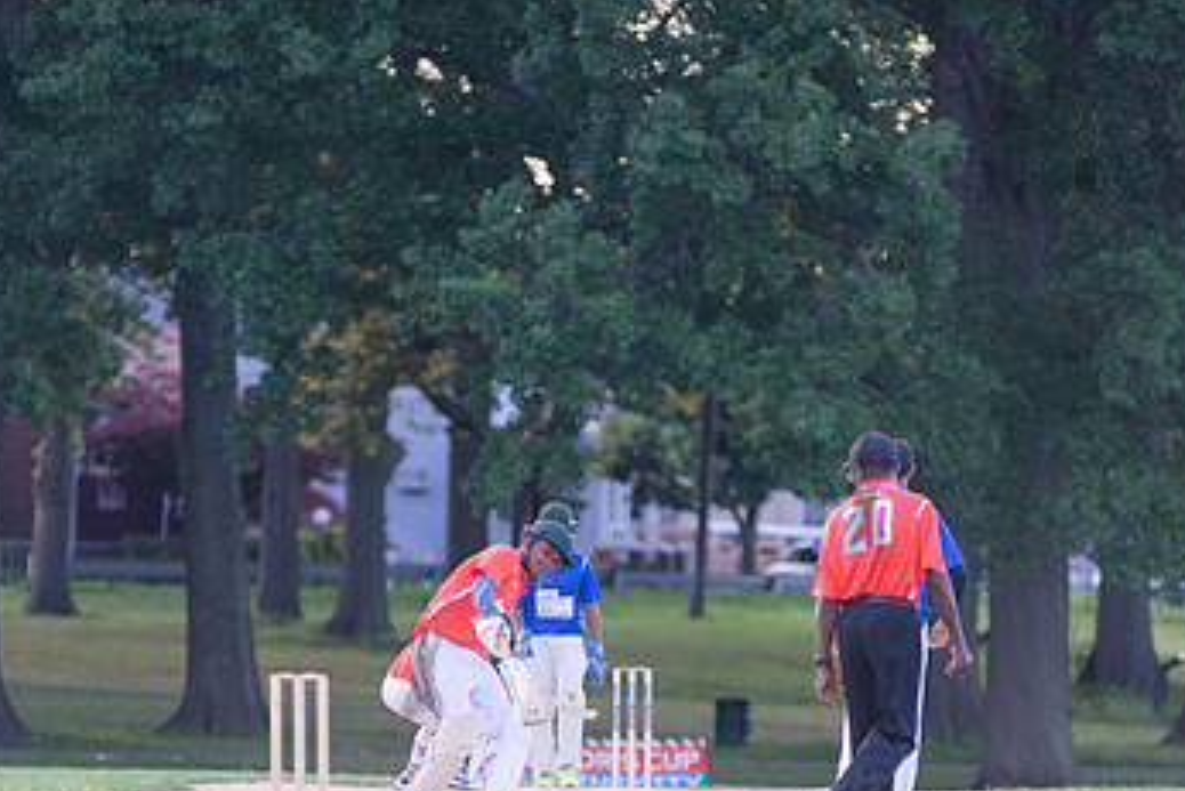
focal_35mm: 335
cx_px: 421
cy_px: 656
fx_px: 11031
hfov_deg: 6.1
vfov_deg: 4.1
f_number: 2.8
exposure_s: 1/1250
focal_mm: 200
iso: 1600
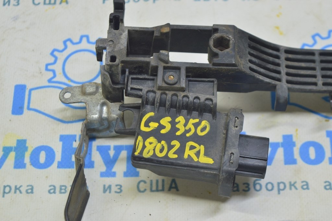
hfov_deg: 24.6
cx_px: 166
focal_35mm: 82
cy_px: 110
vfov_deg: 16.5
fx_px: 760
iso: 400
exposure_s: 1/20
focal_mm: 55
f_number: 5.6
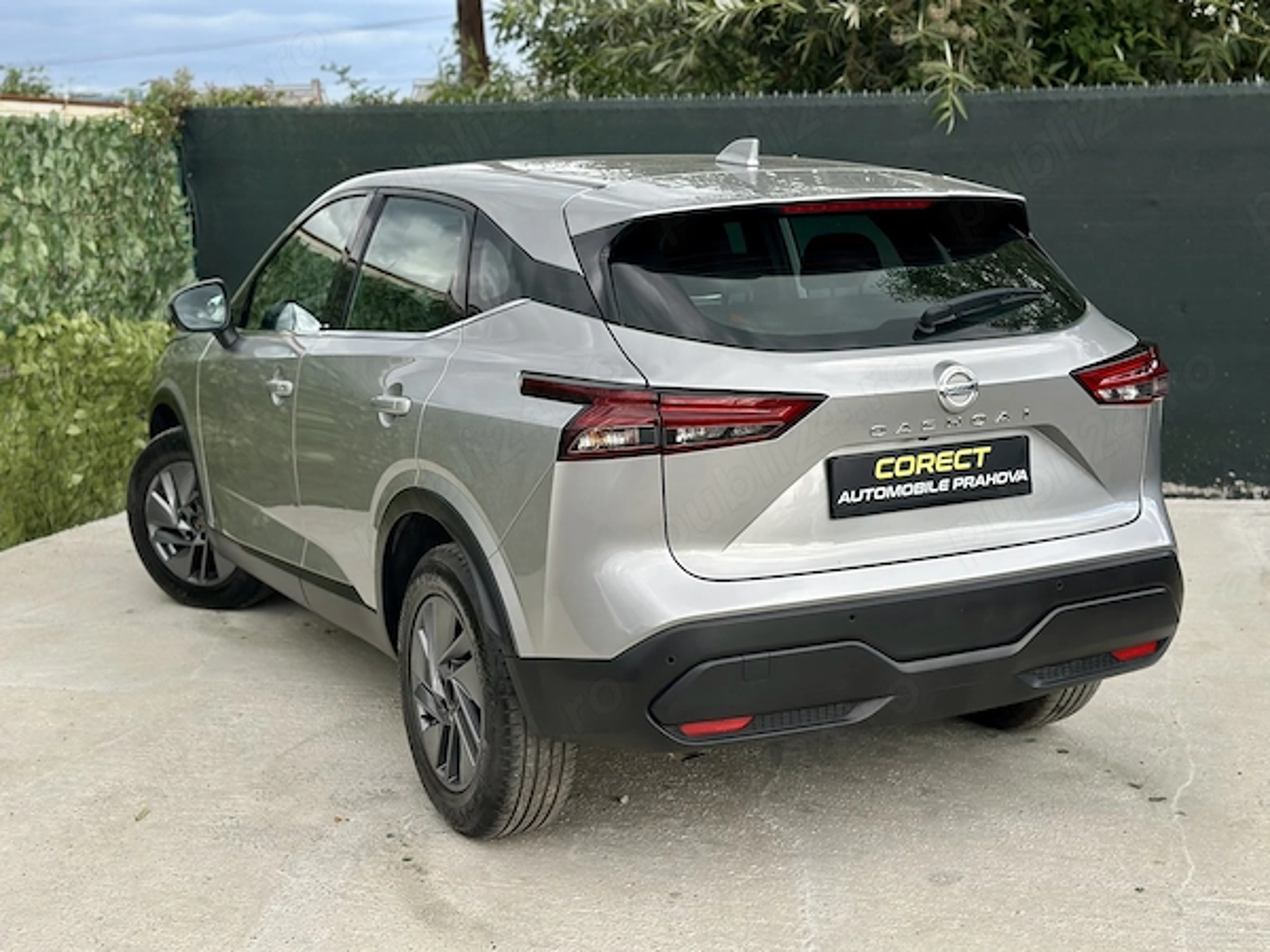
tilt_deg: -9.9
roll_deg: +1.3
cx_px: 635
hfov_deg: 39.7
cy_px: 476
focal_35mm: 48
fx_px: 1761
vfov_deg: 30.3
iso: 80
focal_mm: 6.86
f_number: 1.78
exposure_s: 1/1145
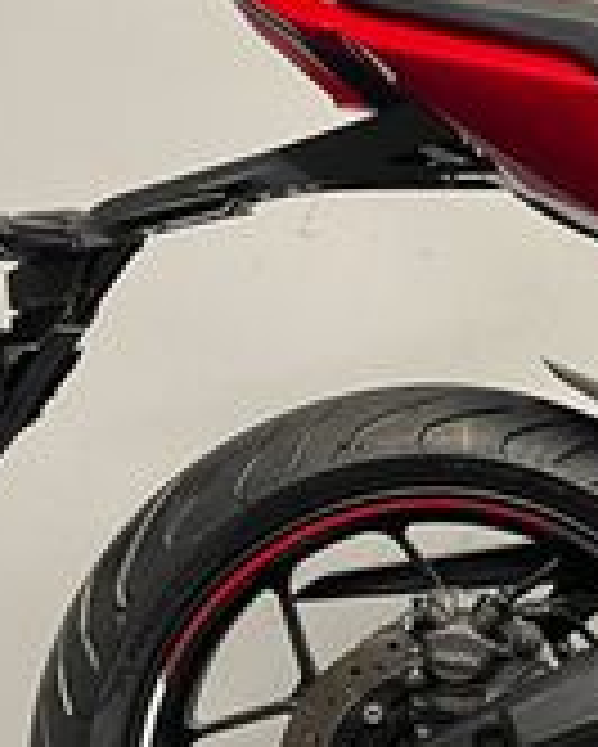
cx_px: 1025
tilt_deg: -10.9
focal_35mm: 98
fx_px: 2166
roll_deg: +0.3
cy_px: 428
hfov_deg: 14.2
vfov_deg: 19.5
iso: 100
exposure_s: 1/50
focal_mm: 5.1
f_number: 1.6
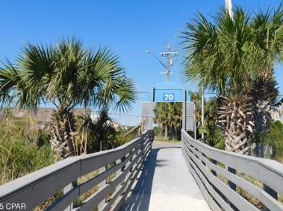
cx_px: 160
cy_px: 84
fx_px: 310
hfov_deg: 48.9
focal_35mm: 38
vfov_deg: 37.5
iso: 125
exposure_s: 1/500
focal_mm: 5.3
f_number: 6.4
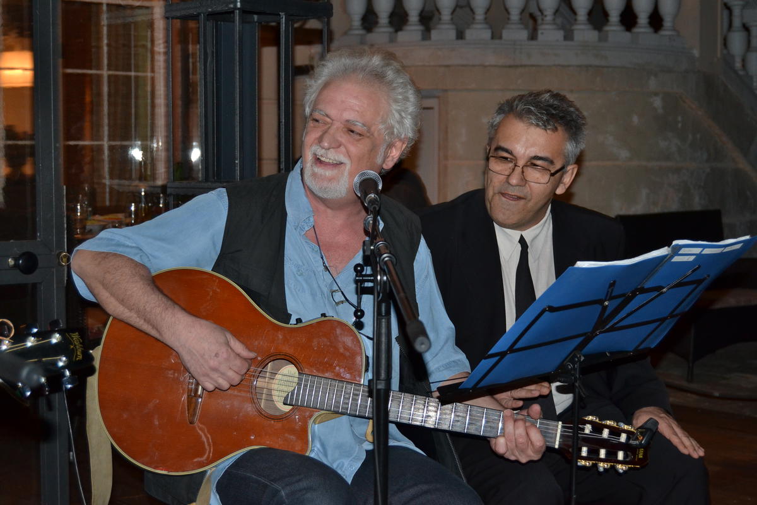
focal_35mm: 63
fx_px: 1325
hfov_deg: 31.9
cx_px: 378
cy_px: 252
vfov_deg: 21.6
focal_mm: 42
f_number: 5
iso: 800
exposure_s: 1/60
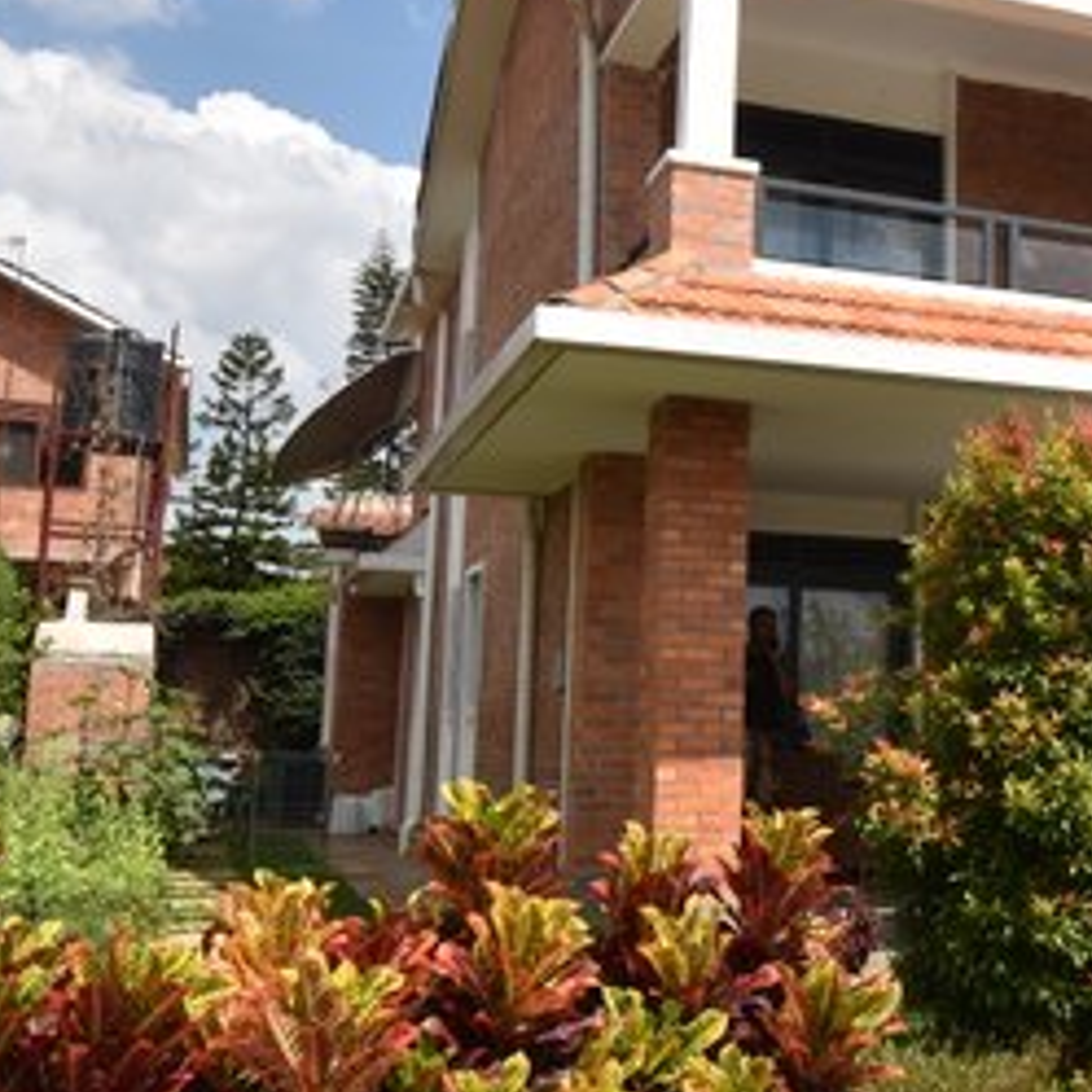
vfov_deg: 38.3
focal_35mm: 44
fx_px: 1570
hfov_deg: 36.7
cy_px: 491
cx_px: 912
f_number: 8
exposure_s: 1/400
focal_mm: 10
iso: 100
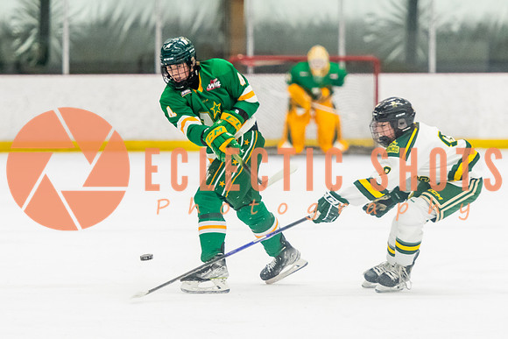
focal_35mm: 318
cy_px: 169
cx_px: 190
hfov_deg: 6.5
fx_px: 4493
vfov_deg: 4.3
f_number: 2.8
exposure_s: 1/800
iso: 3200
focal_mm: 175
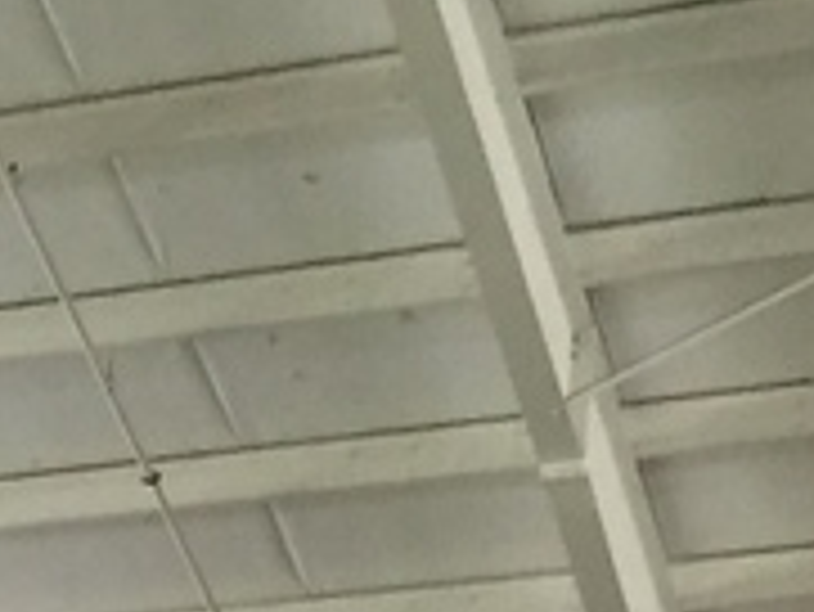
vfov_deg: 6.8
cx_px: -1232
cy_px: 1620
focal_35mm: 205
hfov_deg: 8.7
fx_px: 4824
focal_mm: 4.15
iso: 50
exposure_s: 1/15
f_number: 2.2
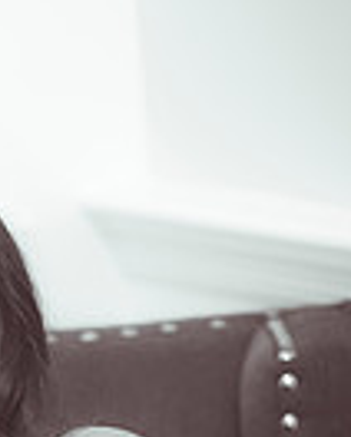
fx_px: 5985
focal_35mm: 462
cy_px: 497
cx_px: -101
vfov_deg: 4.2
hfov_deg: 3.4
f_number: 4
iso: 1250
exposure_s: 1/160
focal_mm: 145
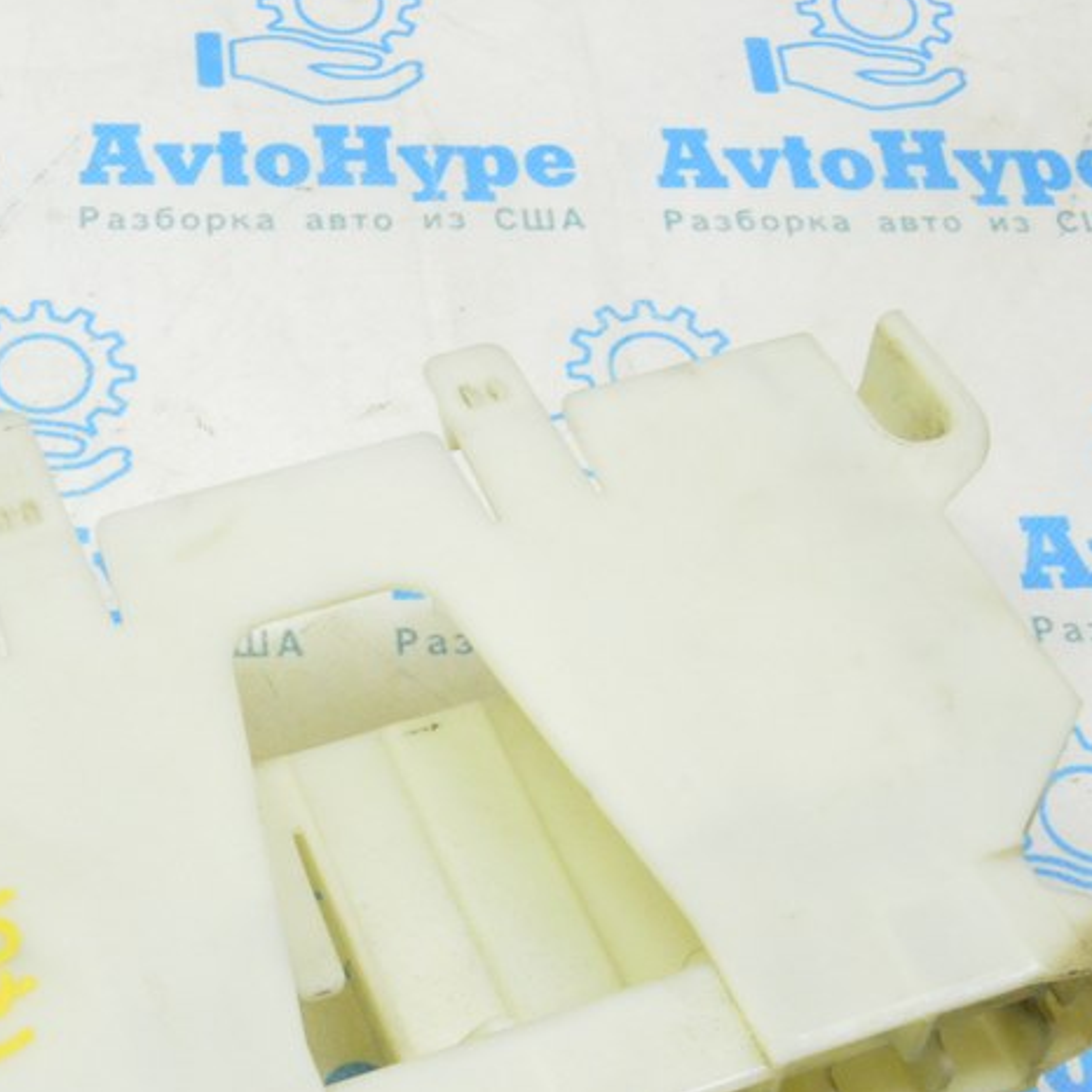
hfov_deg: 30.1
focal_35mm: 56
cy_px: 760
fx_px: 1999
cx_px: 288
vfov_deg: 30.2
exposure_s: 1/20
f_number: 20
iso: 6400
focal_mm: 20
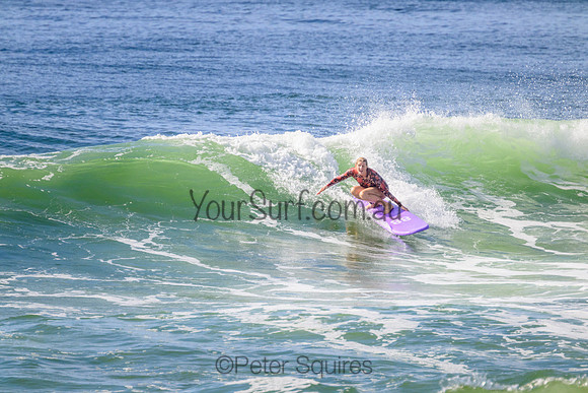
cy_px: 196
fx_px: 13069
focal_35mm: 800
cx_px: 294
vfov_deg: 1.7
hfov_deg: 2.6
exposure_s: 1/2000
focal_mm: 800
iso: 900
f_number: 11
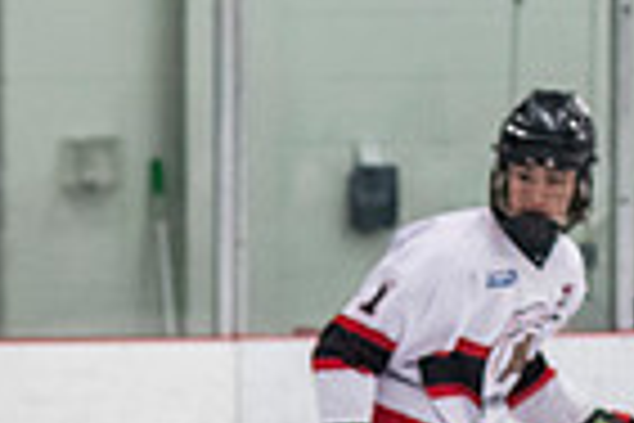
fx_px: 9263
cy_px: 712
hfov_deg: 3.9
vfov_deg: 2.6
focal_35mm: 526
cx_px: -21
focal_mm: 85
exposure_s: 1/640
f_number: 3.2
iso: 3200
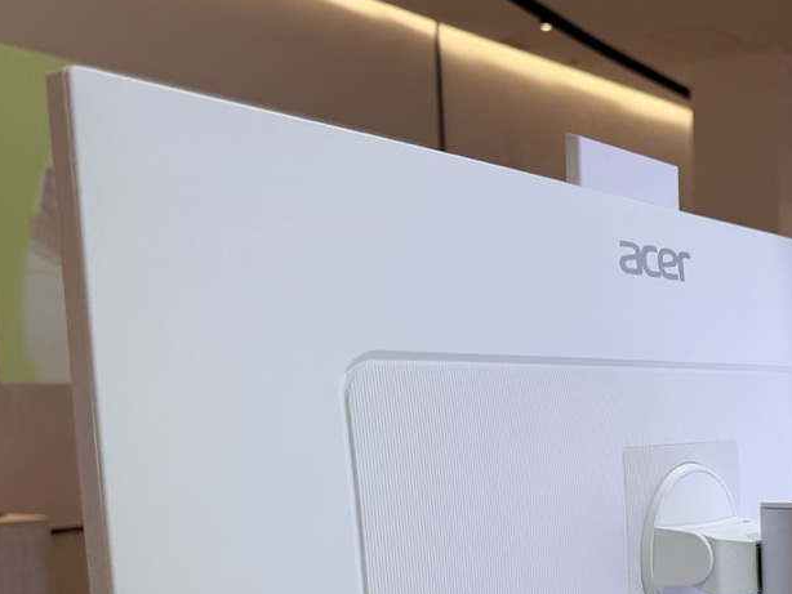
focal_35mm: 50
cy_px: 567
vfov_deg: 27.7
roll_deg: +0.6
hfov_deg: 34.9
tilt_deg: -7.9
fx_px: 1144
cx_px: 778
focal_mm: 6.76
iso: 80
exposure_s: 1/426
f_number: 1.78
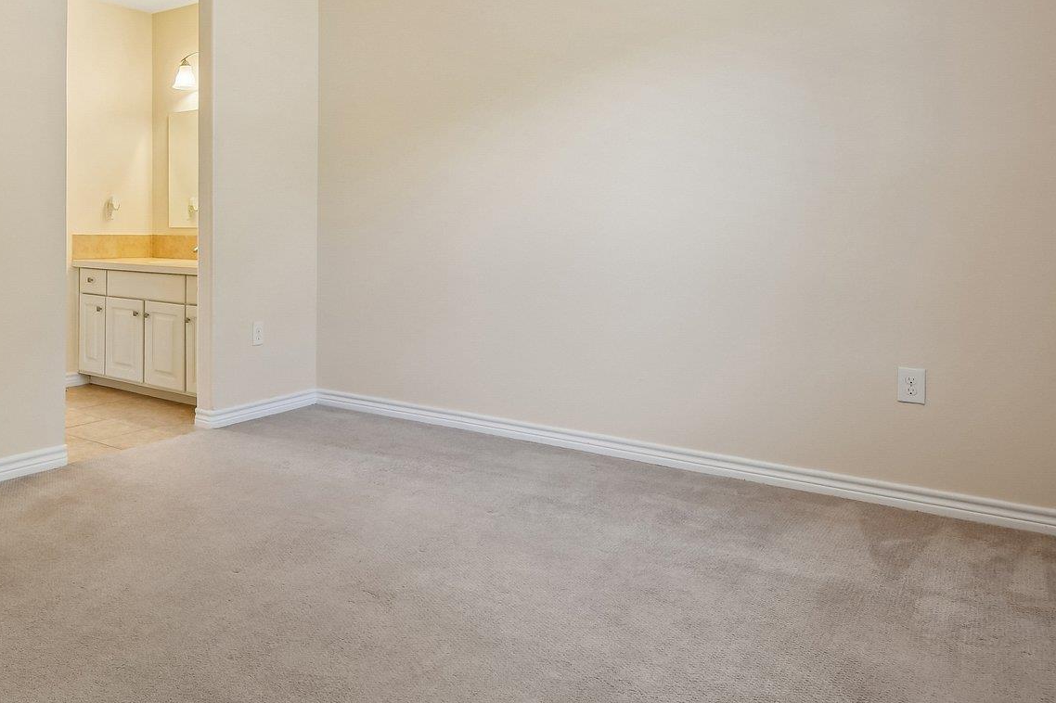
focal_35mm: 27
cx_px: 285
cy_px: 141
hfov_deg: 64.0
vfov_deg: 45.5
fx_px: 792
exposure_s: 1/25
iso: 400
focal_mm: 10
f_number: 8
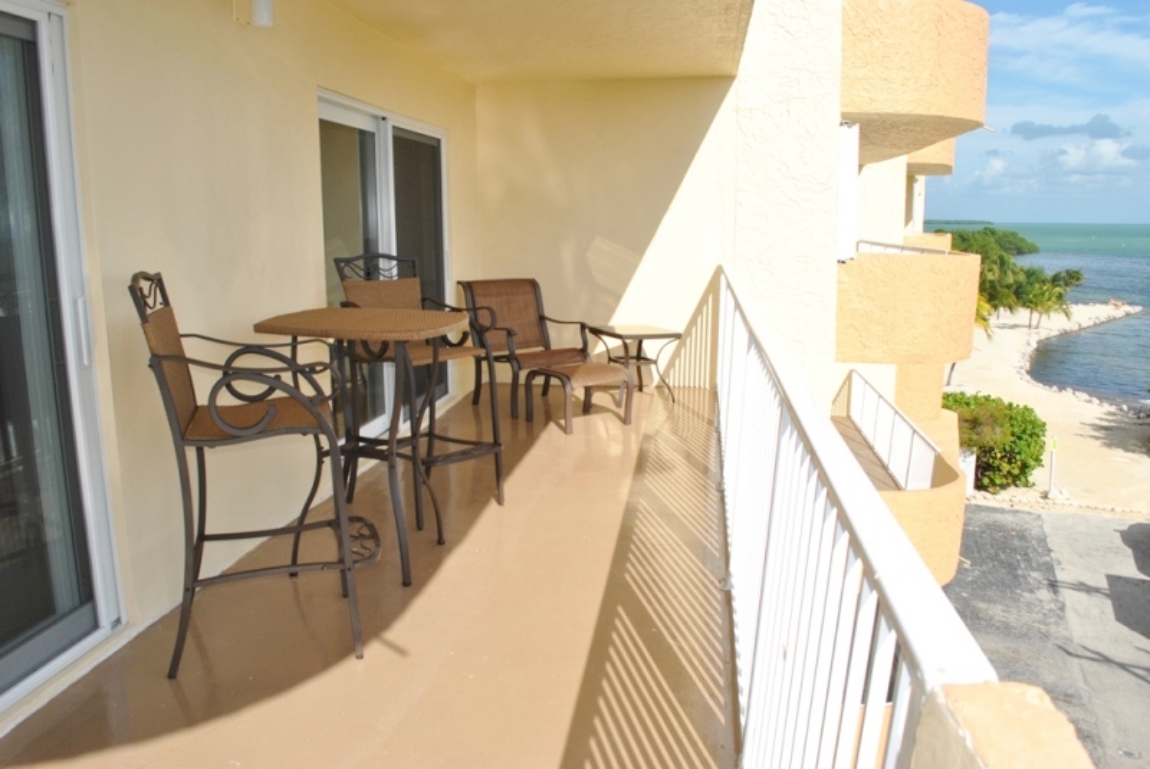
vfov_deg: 48.0
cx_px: 575
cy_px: 384
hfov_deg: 67.3
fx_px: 863
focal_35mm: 27
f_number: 11
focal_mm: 18
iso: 100
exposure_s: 1/200
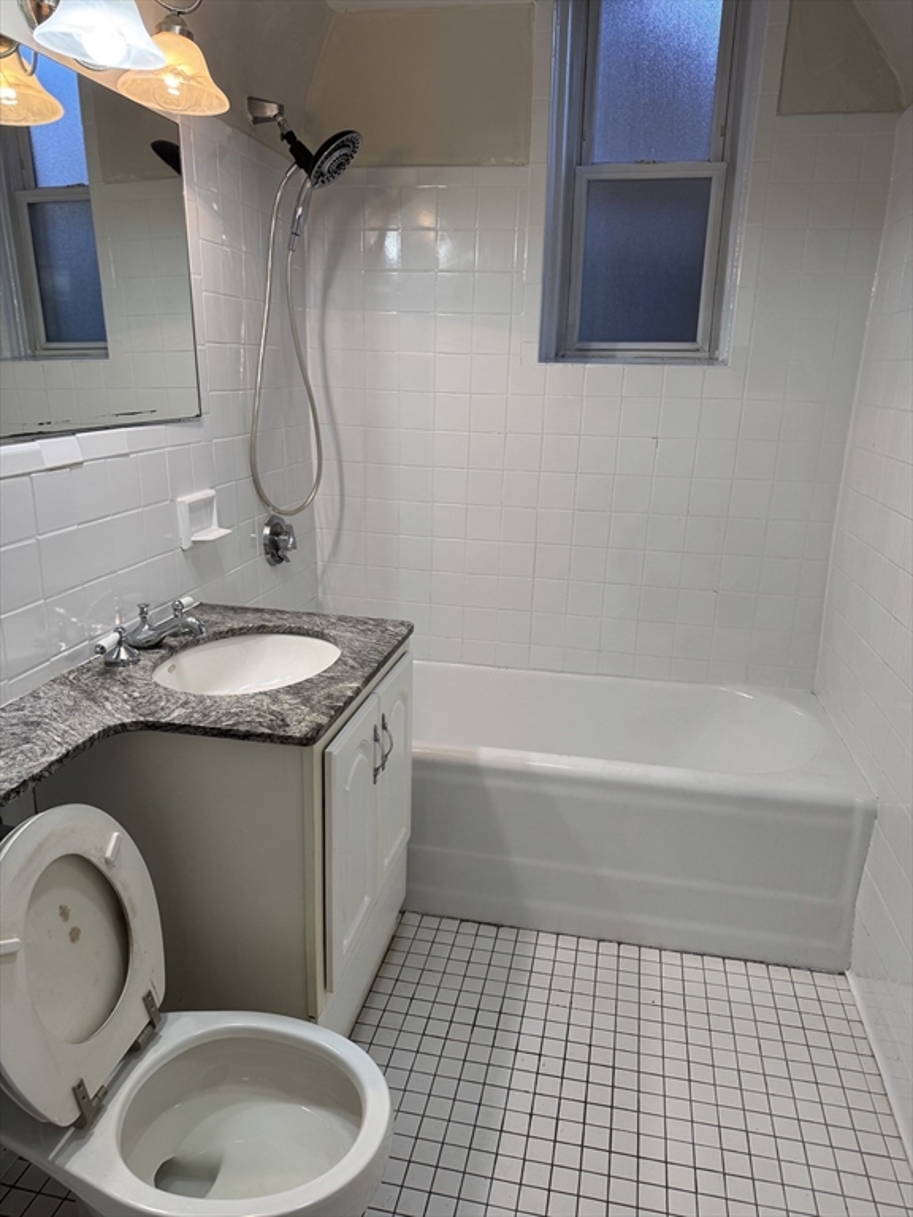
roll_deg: -0.8
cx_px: 456
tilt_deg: -17.4
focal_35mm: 24
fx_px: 844
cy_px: 608
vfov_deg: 71.6
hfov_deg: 56.8
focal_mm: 6.76
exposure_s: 1/120
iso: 125
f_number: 1.78
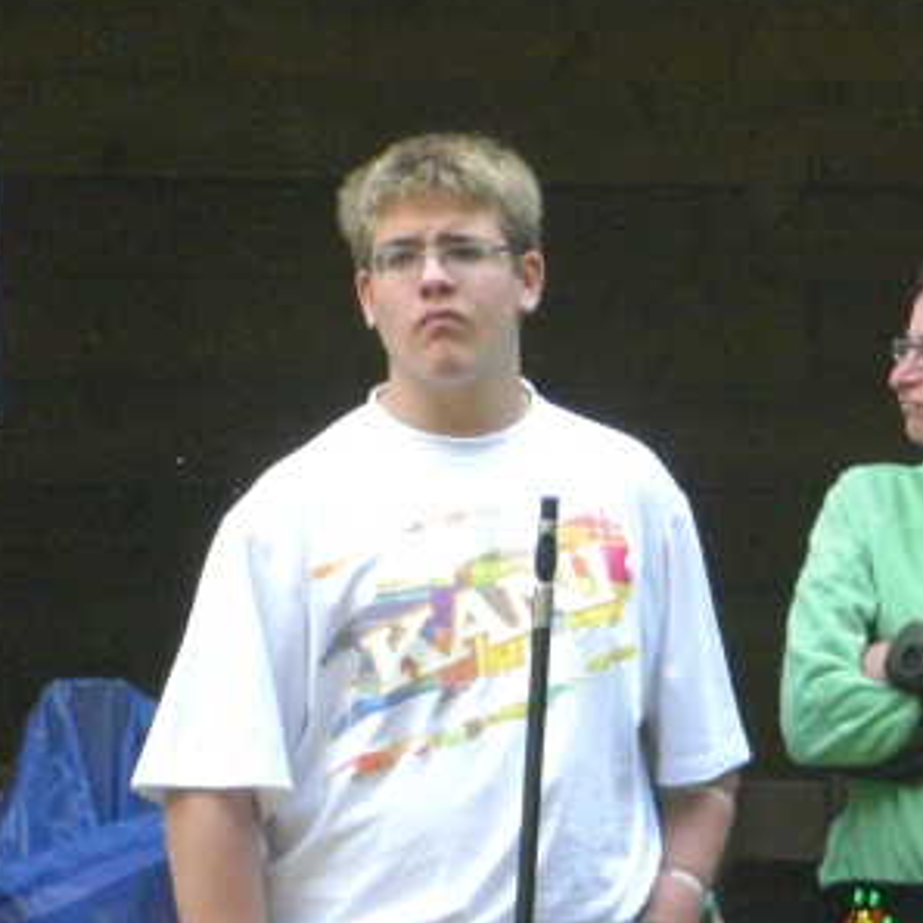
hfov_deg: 3.6
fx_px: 14631
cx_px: 824
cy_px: 454
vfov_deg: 3.6
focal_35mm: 485
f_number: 5.1
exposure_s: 1/200
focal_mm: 42
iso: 400
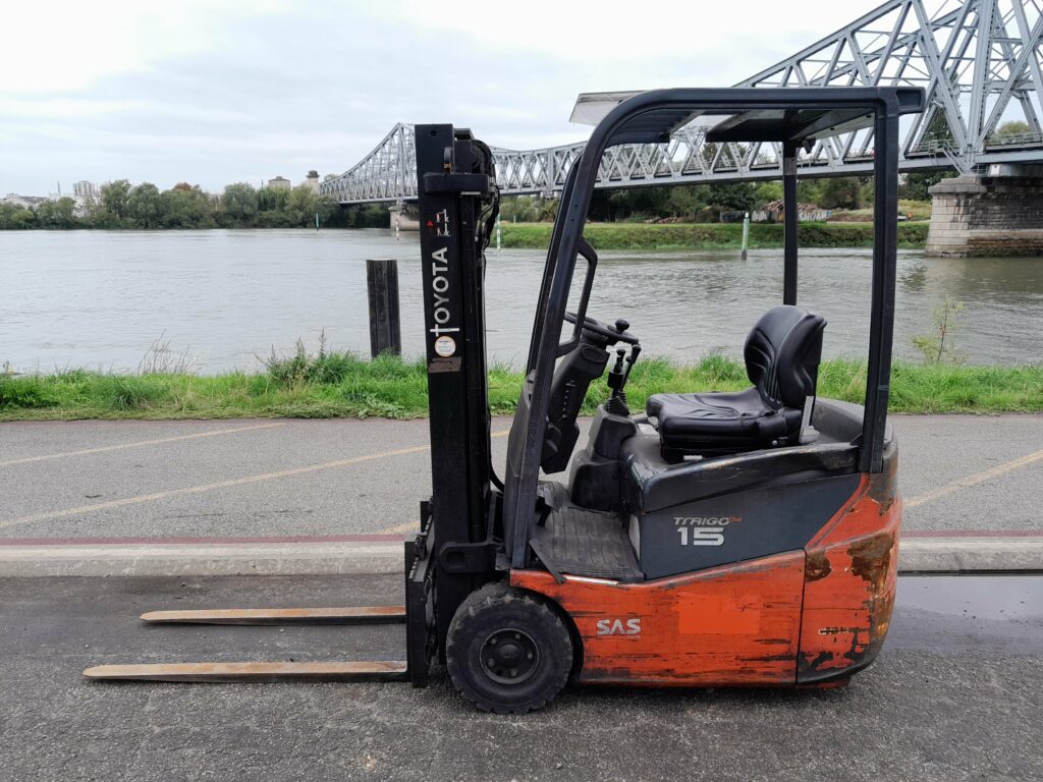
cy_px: 391
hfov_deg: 65.3
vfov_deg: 51.4
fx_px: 814
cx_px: 522
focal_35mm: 27
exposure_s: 1/100
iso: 40
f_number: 1.8
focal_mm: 4
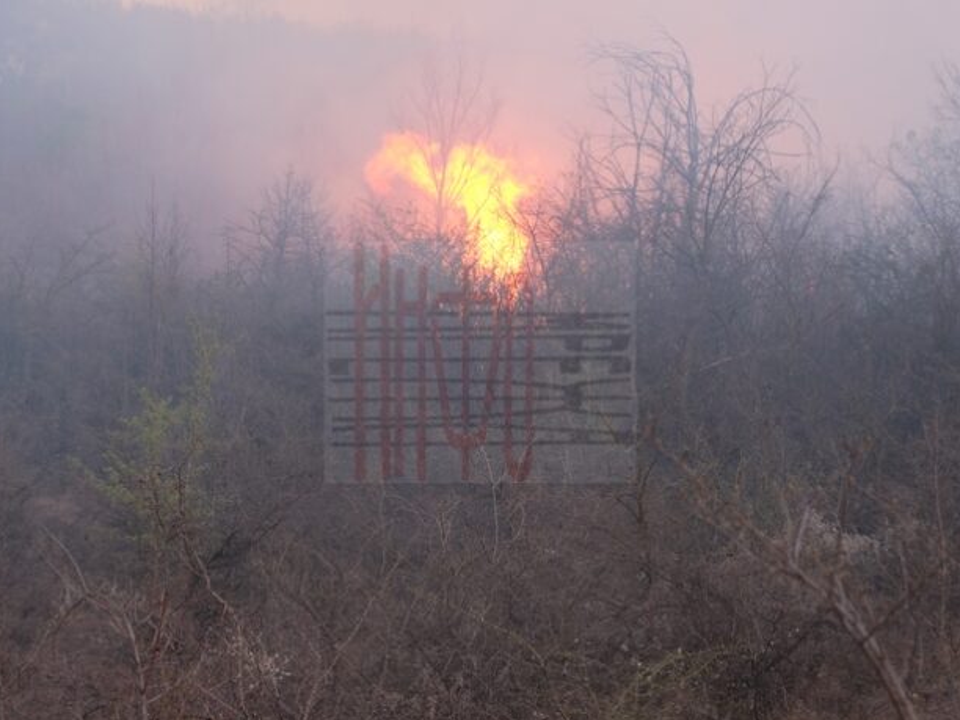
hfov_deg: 23.8
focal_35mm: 82
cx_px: 480
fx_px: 2274
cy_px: 362
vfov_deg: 18.0
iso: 640
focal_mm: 50
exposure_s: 1/60
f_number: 5.6
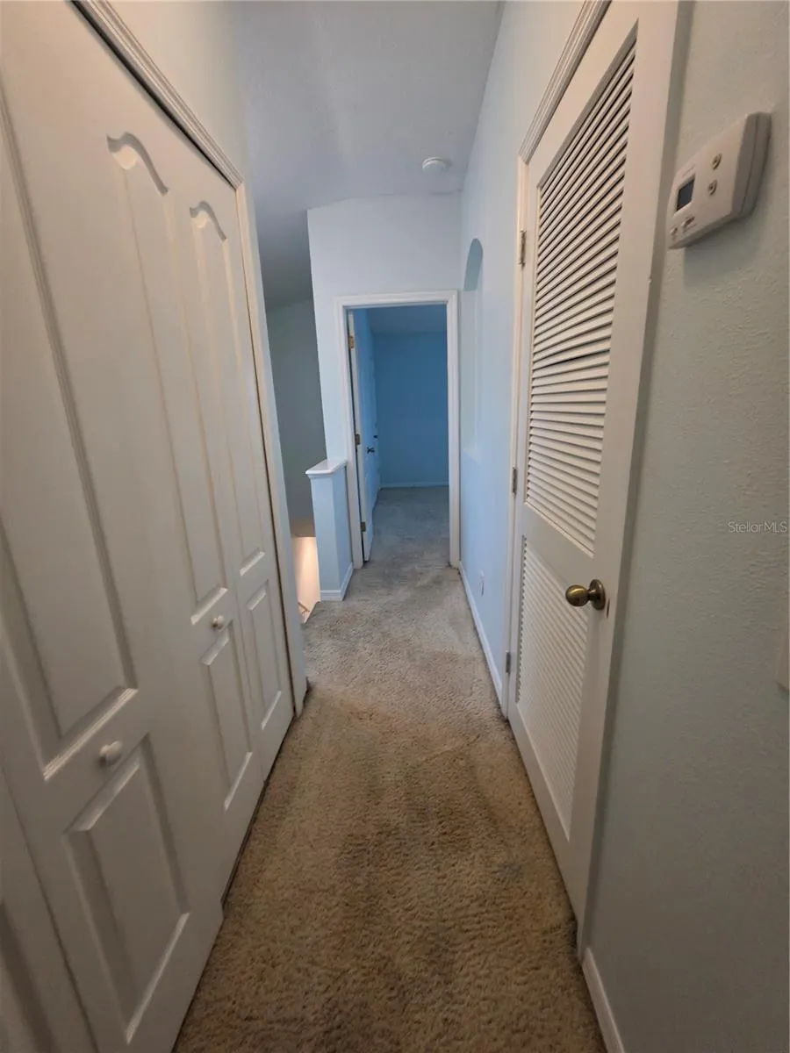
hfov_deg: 89.9
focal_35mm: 13
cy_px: 526
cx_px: 395
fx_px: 396
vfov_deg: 106.2
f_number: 1.9
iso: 320
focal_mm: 2.2
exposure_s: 1/60
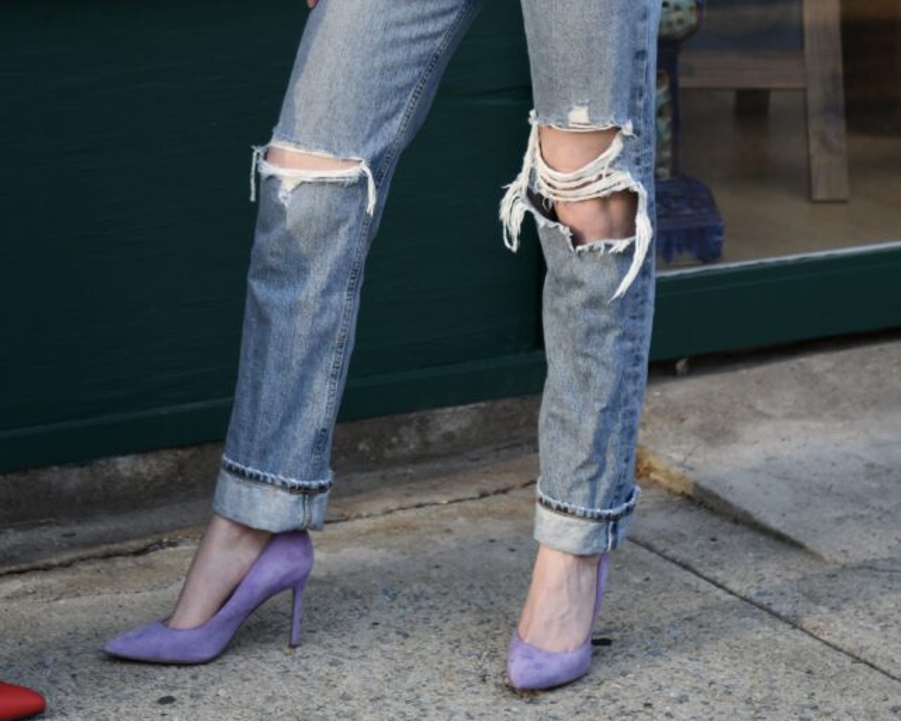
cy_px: -254
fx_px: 3654
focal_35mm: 137
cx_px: 180
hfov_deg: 14.0
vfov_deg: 11.0
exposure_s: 1/800
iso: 250
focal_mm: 52
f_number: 2.8
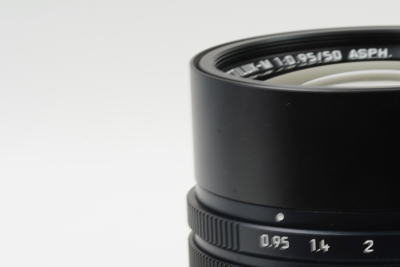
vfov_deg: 6.5
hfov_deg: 9.8
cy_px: 303
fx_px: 2322
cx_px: 398
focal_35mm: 209
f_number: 16
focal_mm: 90
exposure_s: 1/1.25
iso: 200
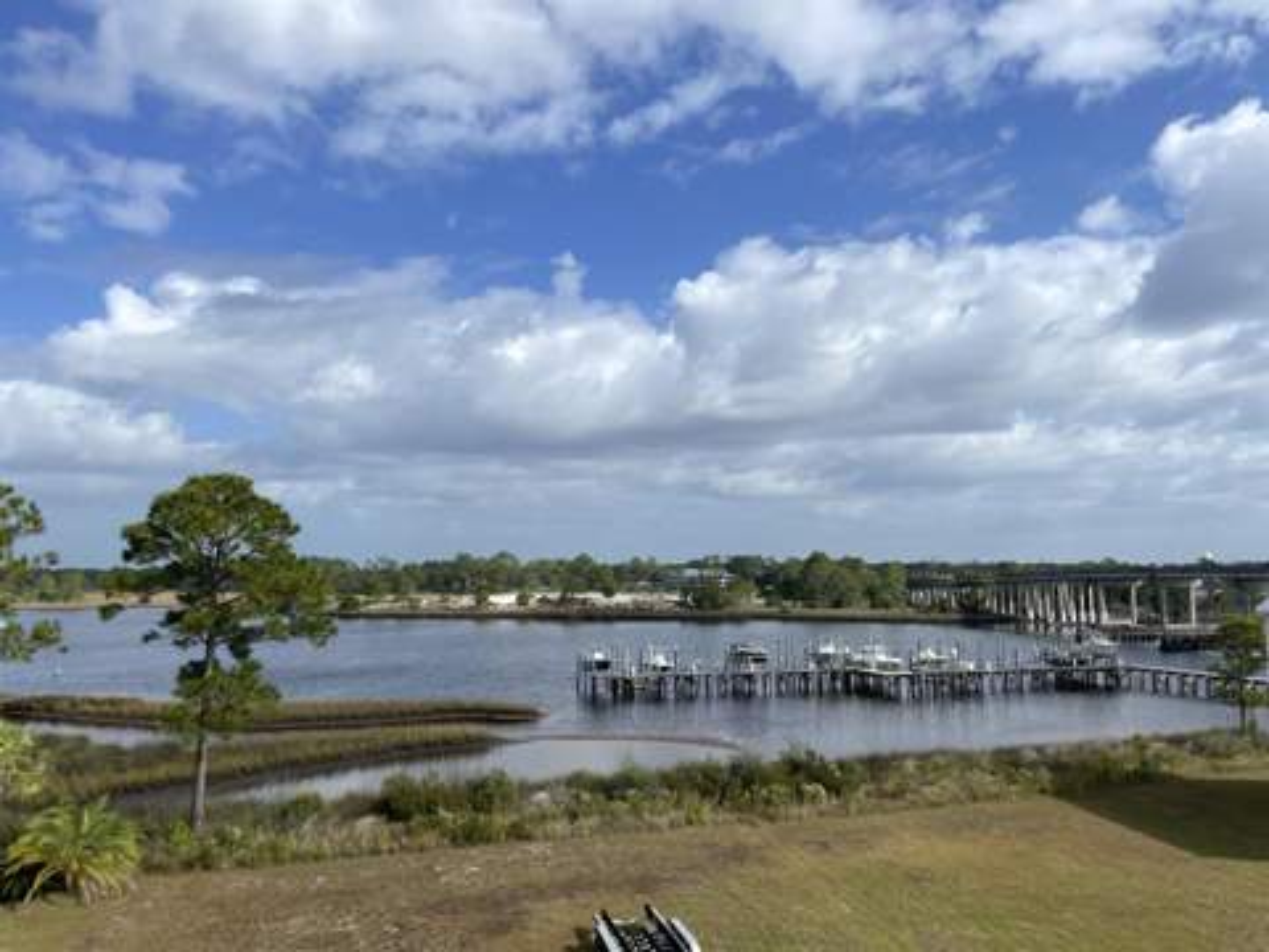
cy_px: 476
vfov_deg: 53.1
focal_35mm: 26
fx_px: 953
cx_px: 634
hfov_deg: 67.3
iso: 32
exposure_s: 1/5051
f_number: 1.6
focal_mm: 4.2
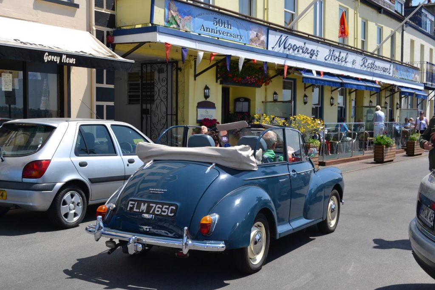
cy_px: 145
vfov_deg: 28.1
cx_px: 218
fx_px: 580
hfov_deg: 41.1
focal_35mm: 48
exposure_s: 1/250
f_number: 8
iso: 100
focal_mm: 32
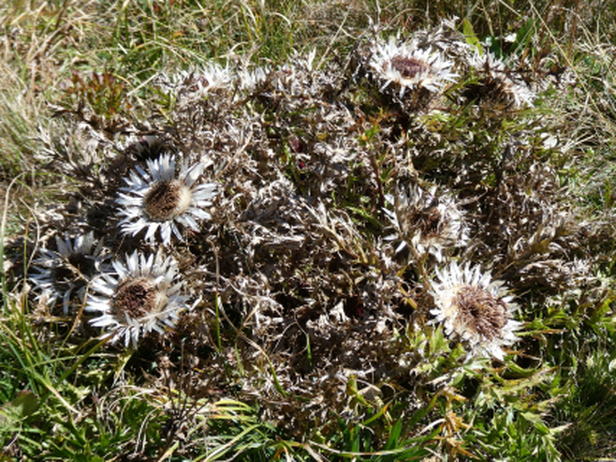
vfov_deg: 16.4
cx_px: 308
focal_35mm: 90
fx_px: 1601
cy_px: 231
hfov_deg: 21.8
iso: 80
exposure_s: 1/320
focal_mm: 16.1
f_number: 4.9
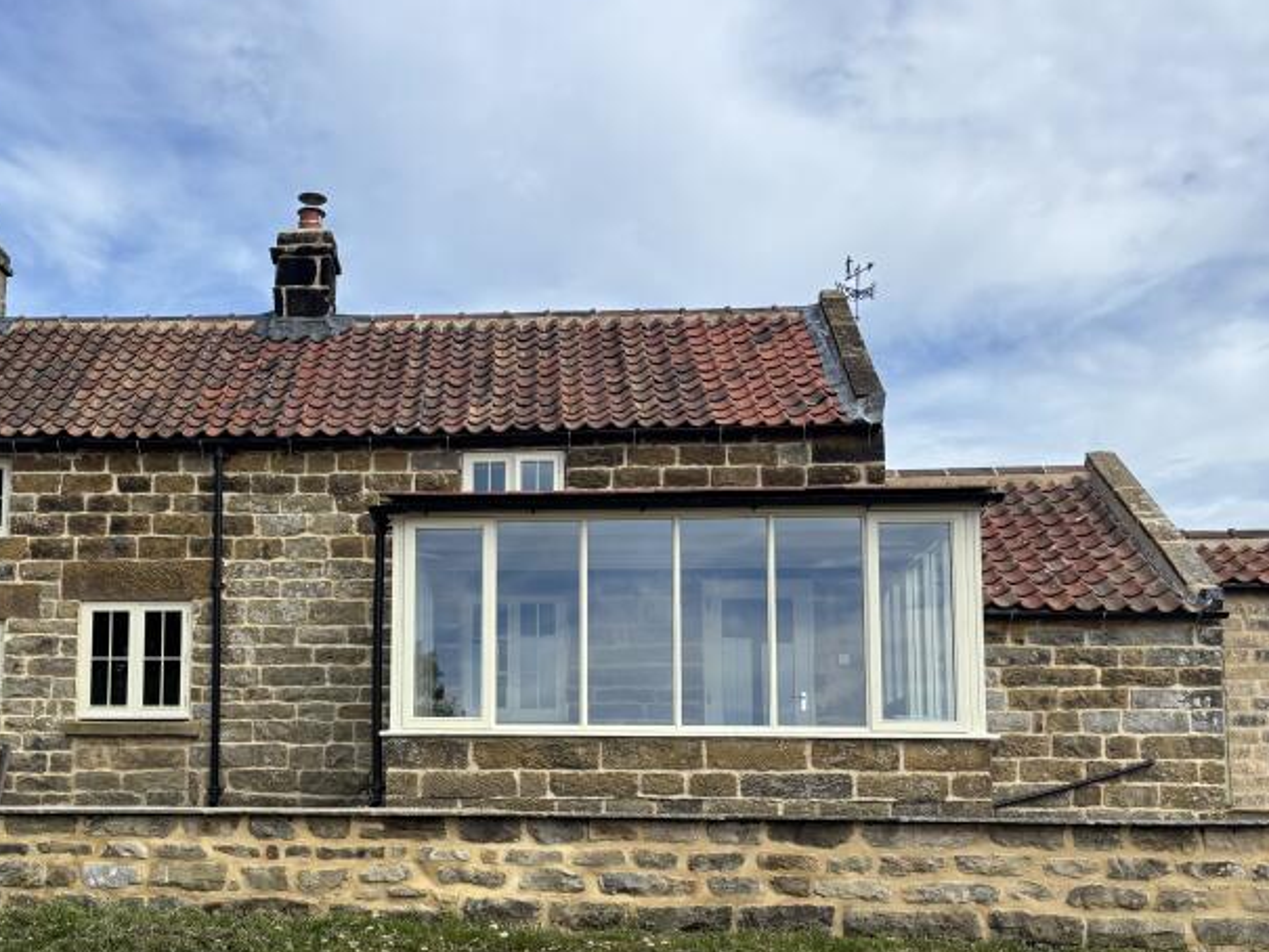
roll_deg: -0.6
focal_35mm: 44
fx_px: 1613
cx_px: 336
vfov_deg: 32.6
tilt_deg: +7.5
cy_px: 637
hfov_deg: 41.8
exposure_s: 1/3311
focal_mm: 5.96
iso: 50
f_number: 1.6
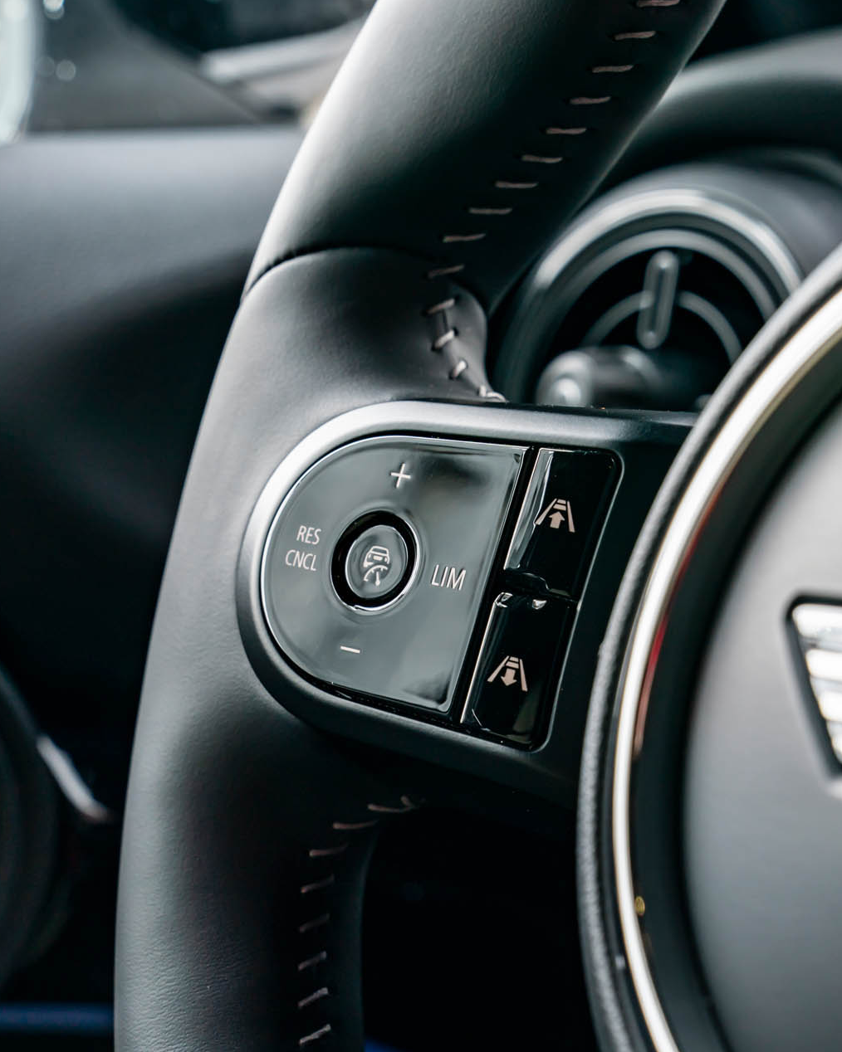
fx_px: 2524
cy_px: 528
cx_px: 599
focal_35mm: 81
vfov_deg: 23.6
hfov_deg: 18.9
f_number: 8
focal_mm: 57
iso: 160
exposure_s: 1/8
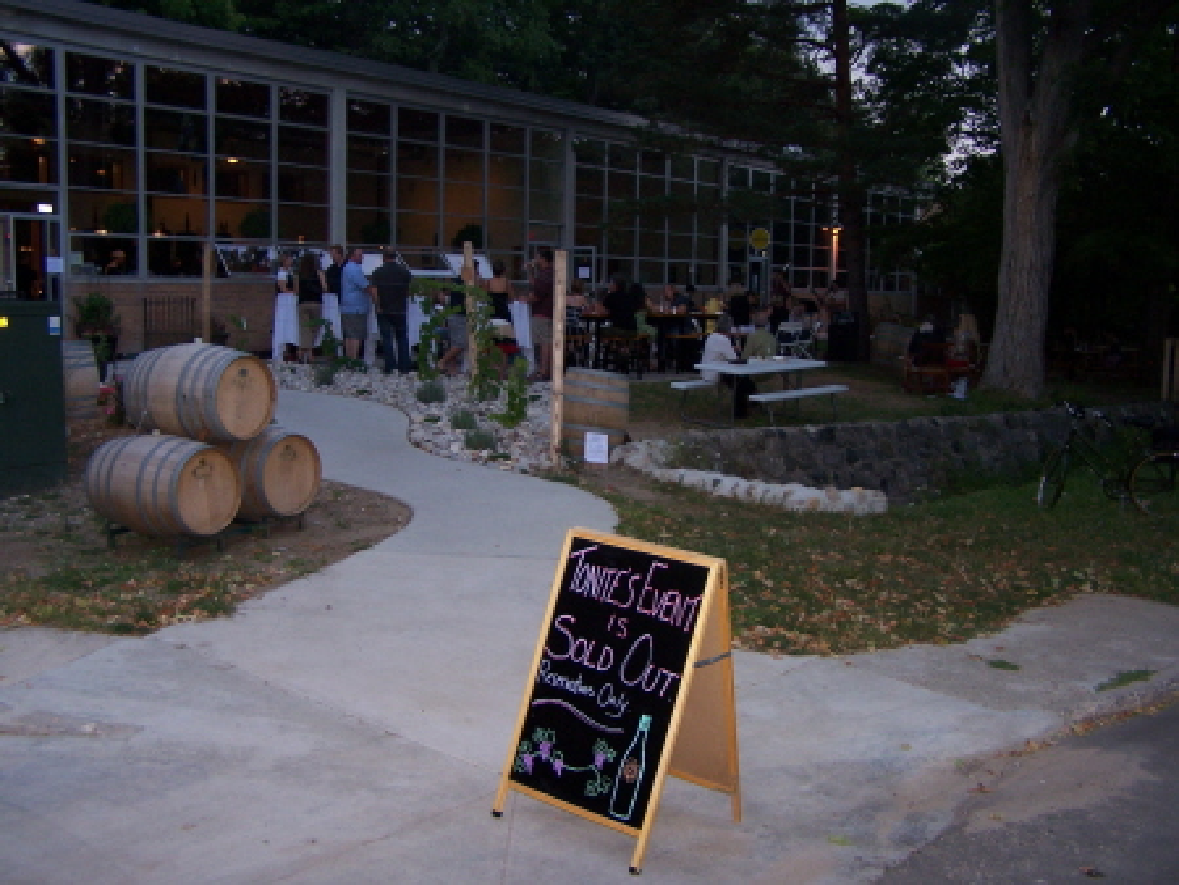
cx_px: 590
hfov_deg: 49.0
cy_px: 442
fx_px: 1295
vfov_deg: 37.8
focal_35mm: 38
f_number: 2.8
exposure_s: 1/60
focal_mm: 6.3
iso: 140
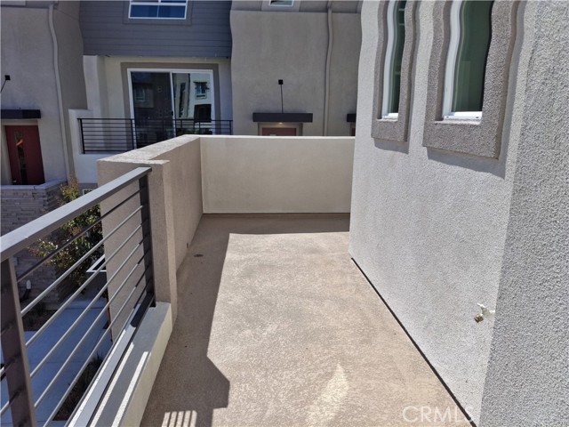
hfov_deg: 69.4
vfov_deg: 54.9
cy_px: 214
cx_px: 284
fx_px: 411
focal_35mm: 25
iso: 32
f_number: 1.8
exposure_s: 1/1499
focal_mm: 4.69
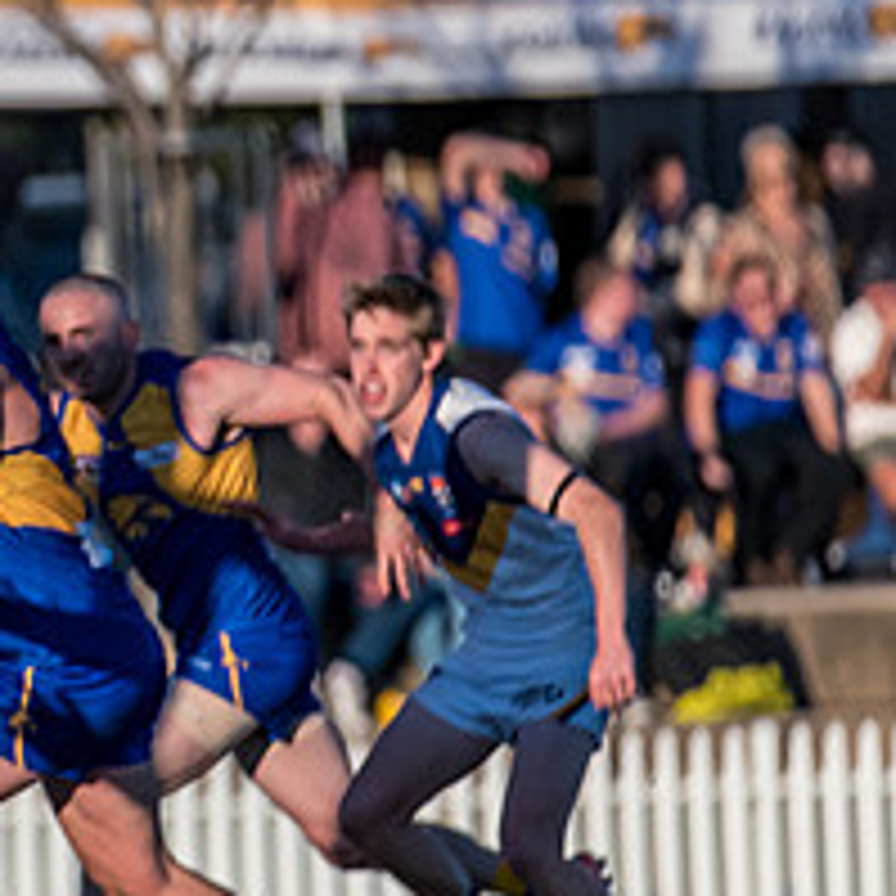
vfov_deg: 1.4
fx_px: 36635
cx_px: -560
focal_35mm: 1251
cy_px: 197
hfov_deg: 1.4
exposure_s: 1/4000
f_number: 6.3
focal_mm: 450
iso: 1000
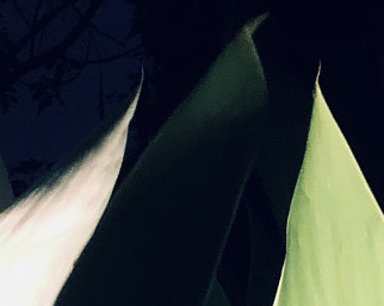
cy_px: 651
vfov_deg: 10.3
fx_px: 1544
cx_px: 185
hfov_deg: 14.2
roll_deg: +5.3
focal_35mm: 136
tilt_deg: +0.2
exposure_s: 1/5
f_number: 1.8
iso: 80
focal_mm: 4
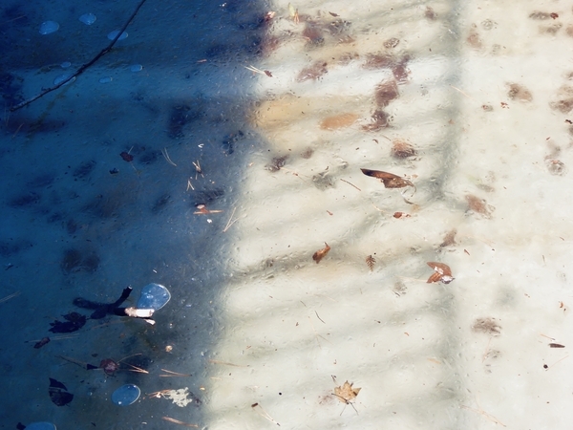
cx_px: 286
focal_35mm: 98
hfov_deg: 20.0
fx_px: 1622
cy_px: 215
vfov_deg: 15.1
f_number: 4.9
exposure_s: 1/160
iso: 100
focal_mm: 16.1
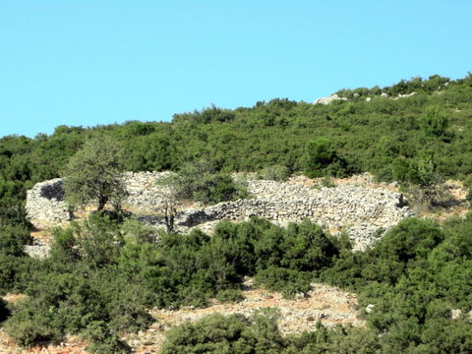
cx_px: 236
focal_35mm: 126
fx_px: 1718
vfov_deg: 11.8
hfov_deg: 15.6
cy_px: 177
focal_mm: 26.3
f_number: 5.3
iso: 64
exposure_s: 1/158
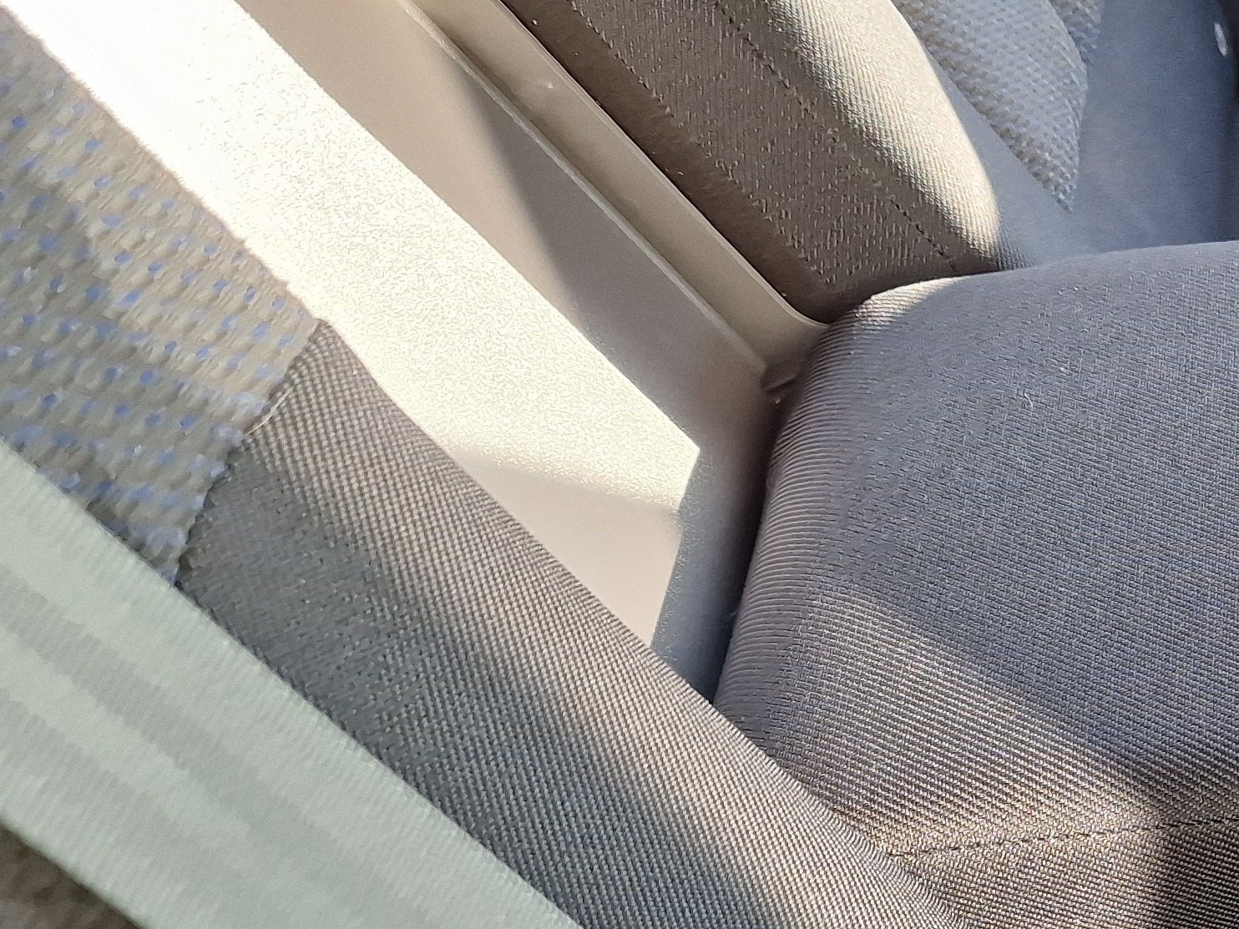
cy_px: 575
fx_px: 2219
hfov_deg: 26.8
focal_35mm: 62
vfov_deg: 23.6
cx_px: 1570
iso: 160
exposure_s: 1/180
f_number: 1.8
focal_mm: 6.4
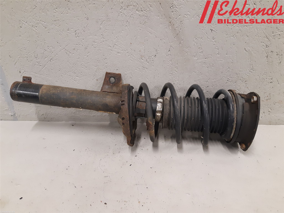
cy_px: 106
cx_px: 142
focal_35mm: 26
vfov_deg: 53.1
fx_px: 213
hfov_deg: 67.3
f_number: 1.7
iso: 200
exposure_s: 1/50
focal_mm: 3.93
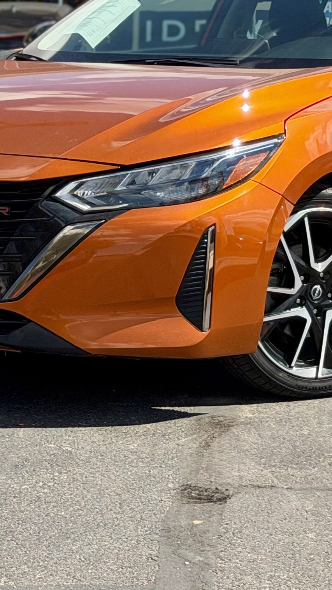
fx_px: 2176
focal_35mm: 139
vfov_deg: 15.2
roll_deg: +0.1
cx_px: 234
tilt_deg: +0.4
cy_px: 14
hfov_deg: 8.7
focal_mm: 6.76
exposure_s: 1/4098
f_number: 1.78
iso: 80
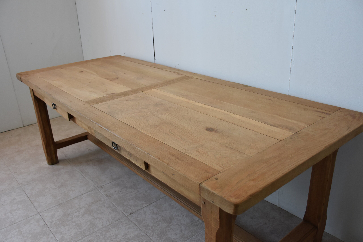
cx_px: 182
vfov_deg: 40.0
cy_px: 121
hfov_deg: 57.2
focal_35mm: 33
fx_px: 333
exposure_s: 1/80
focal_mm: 22
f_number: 4.5
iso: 800
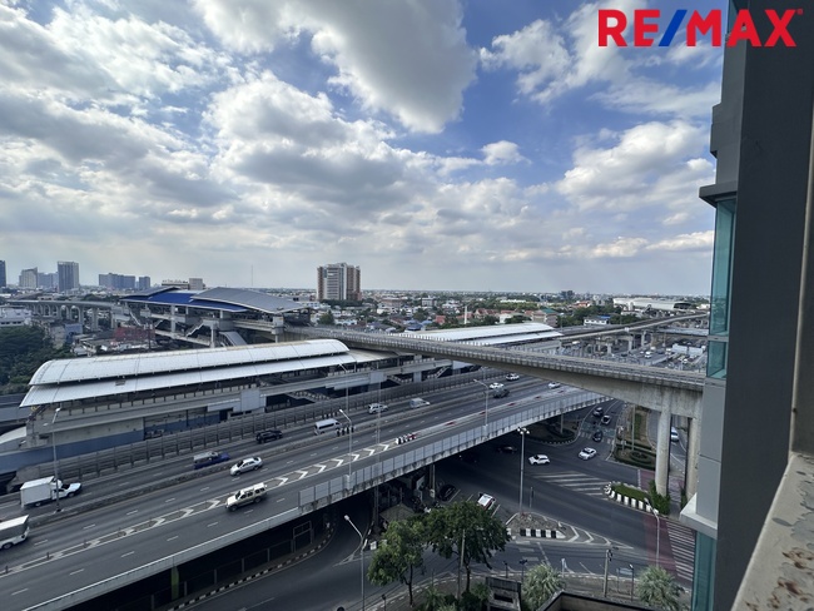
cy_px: 306
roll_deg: -1.1
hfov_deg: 102.0
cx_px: 407
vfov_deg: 85.7
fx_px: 329
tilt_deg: -2.6
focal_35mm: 14
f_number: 2.2
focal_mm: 2.22
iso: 50
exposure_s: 1/2506
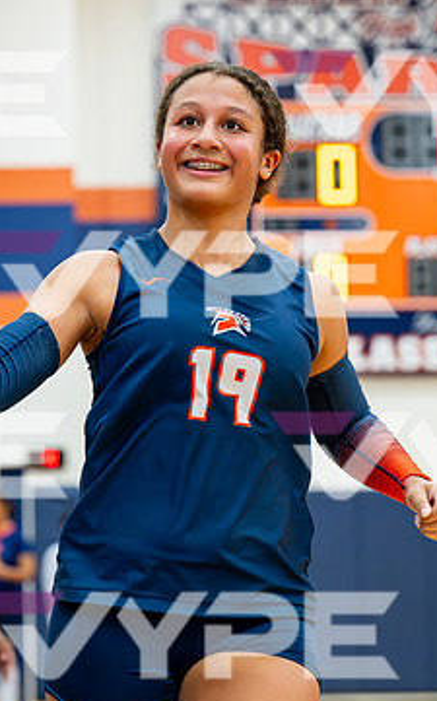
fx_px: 2482
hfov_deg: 10.0
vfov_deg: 16.1
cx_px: 125
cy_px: 322
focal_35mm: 130
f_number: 2.8
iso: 4000
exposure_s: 1/800
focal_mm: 71
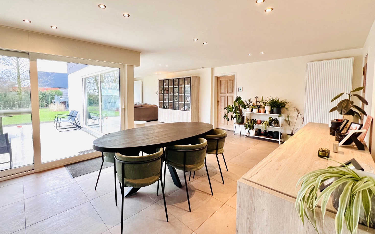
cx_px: 172
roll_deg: +0.7
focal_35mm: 15
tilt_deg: -3.1
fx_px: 153
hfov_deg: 101.2
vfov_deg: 74.5
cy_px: 103
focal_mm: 1.57
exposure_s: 1/60
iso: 250
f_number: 1.8
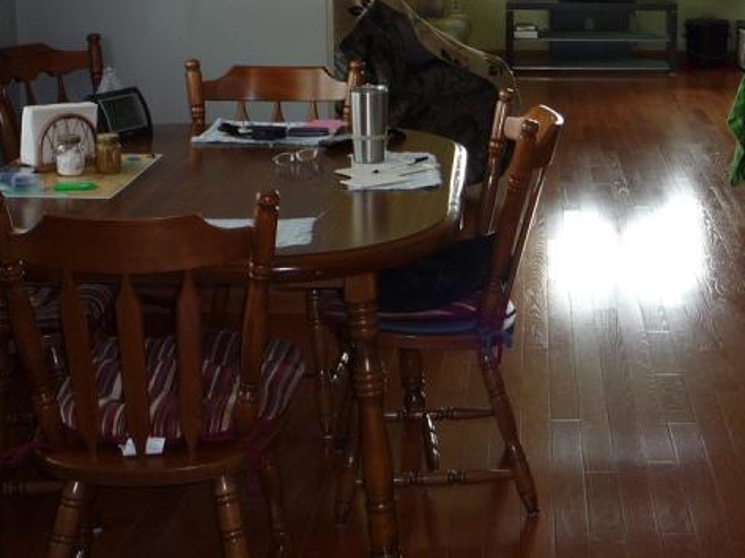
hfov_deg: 29.1
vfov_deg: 22.0
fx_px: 1398
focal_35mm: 65
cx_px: 608
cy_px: 54
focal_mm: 5.2
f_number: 3.3
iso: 125
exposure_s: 1/30
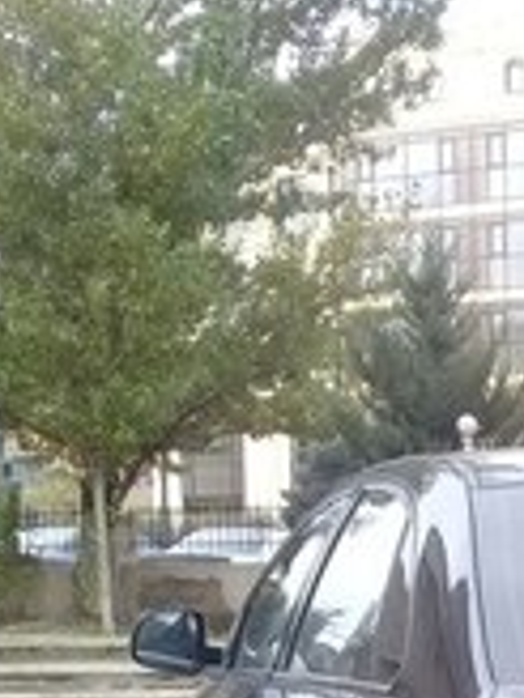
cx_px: 660
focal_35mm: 94
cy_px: 932
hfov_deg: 15.1
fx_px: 1897
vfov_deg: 19.1
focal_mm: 3.3
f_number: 2.2
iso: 50
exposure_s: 1/173
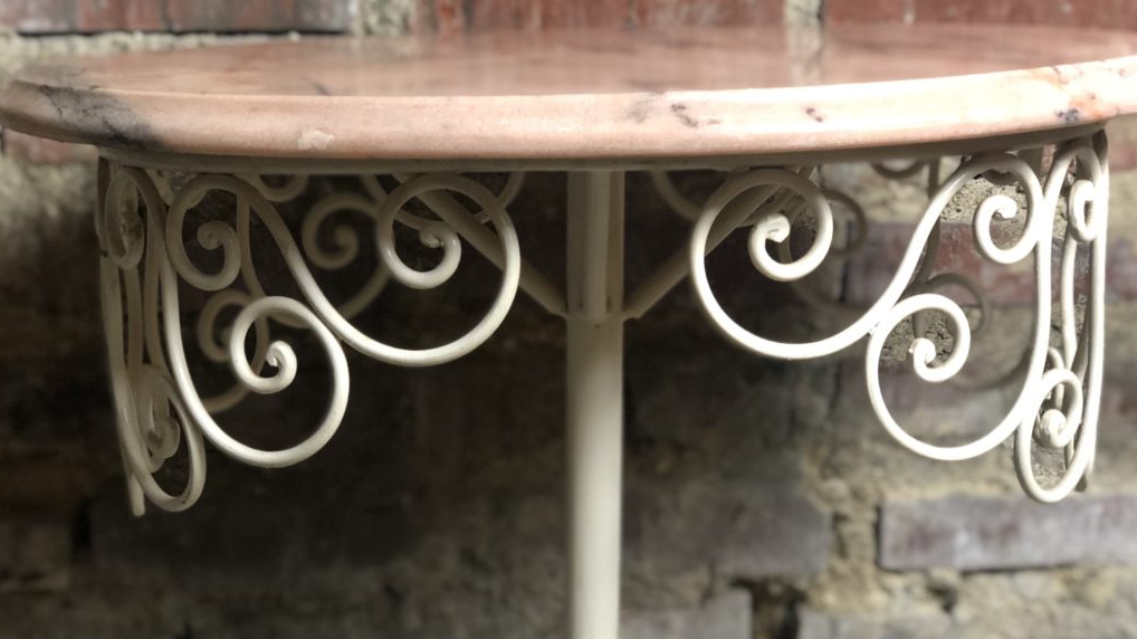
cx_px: 566
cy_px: 374
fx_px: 1718
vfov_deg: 21.0
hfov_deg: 36.6
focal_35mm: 57
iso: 160
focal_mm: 6
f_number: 2.4
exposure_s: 1/25
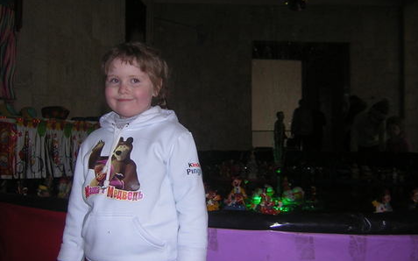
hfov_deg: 45.2
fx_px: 501
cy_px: 129
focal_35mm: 44
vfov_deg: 29.2
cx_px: 192
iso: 50
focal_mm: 4.7
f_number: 2.6
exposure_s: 1/60.1
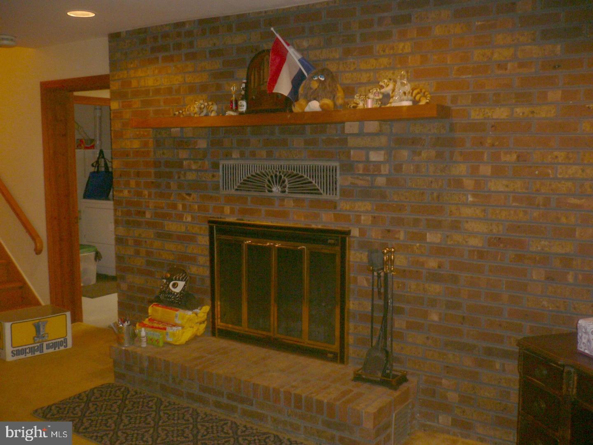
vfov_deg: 40.7
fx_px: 600
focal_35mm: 35
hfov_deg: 52.6
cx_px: 296
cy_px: 222
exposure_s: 1/8
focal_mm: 5.8
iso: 100
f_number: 2.8
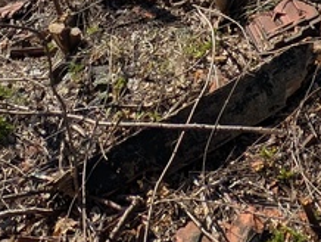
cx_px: 205
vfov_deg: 14.3
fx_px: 613
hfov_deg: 29.2
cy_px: -347
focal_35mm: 66
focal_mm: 2.23
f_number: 1.95
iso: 40
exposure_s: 1/2825
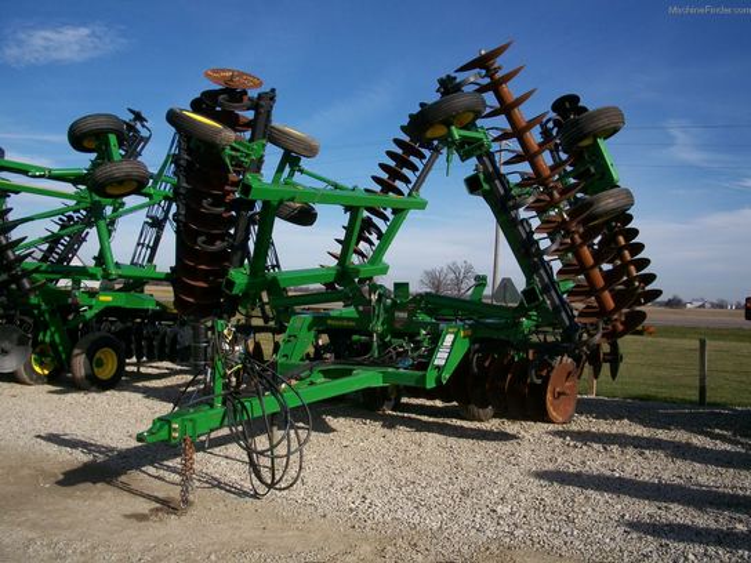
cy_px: 282
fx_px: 759
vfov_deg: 40.7
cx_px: 376
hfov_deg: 52.6
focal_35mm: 35
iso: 80
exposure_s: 1/500
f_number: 5.6
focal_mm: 6.3
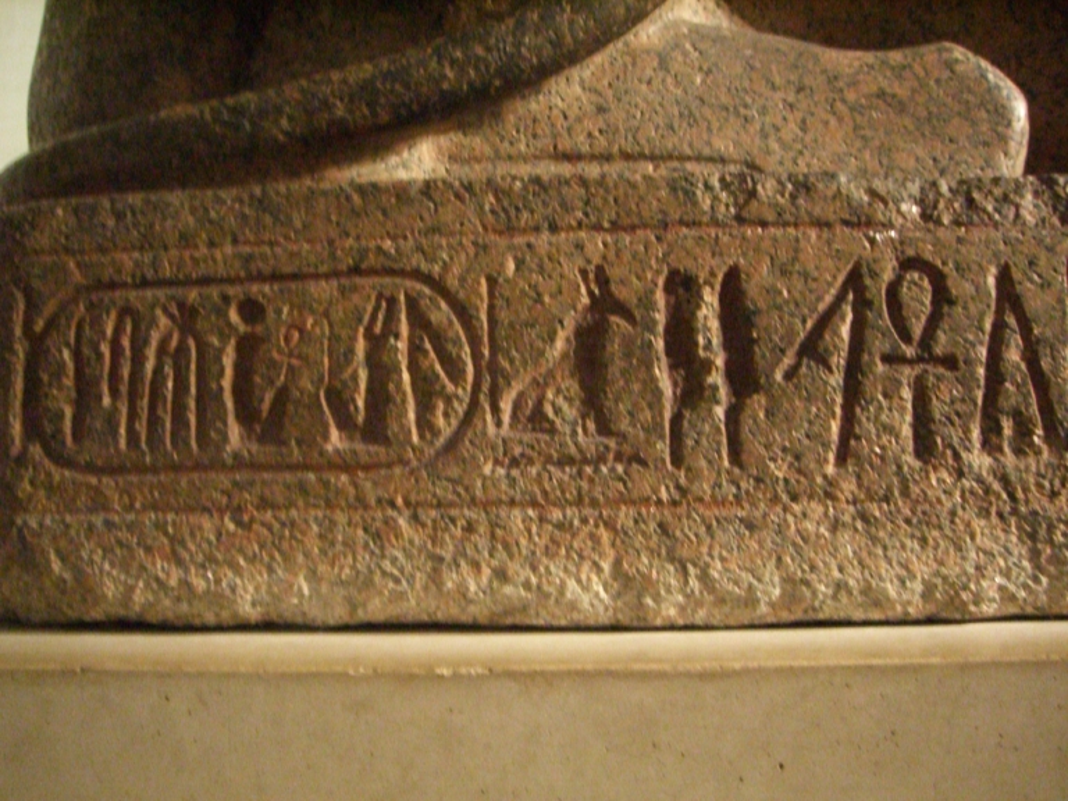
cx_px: 534
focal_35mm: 38
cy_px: 400
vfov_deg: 37.7
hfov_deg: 49.0
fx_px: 1172
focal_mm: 6.2
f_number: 2.7
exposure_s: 1/15
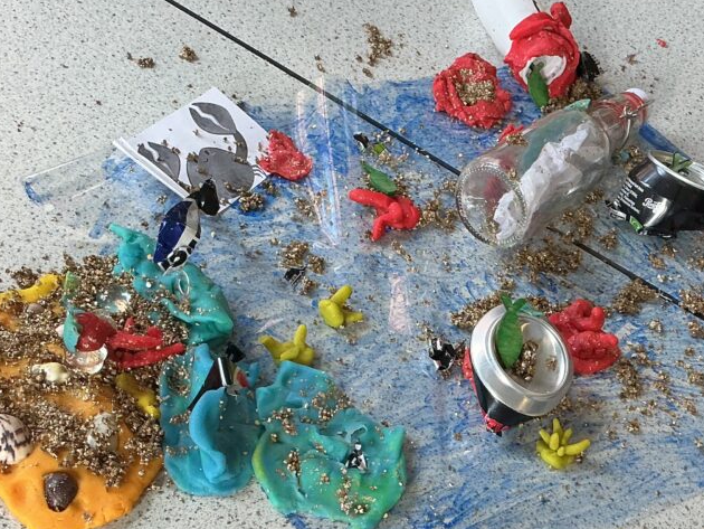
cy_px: 407
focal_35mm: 58
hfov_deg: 32.9
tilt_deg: -47.5
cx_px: 476
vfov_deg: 24.9
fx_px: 1180
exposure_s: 1/120
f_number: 1.8
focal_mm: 3
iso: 64
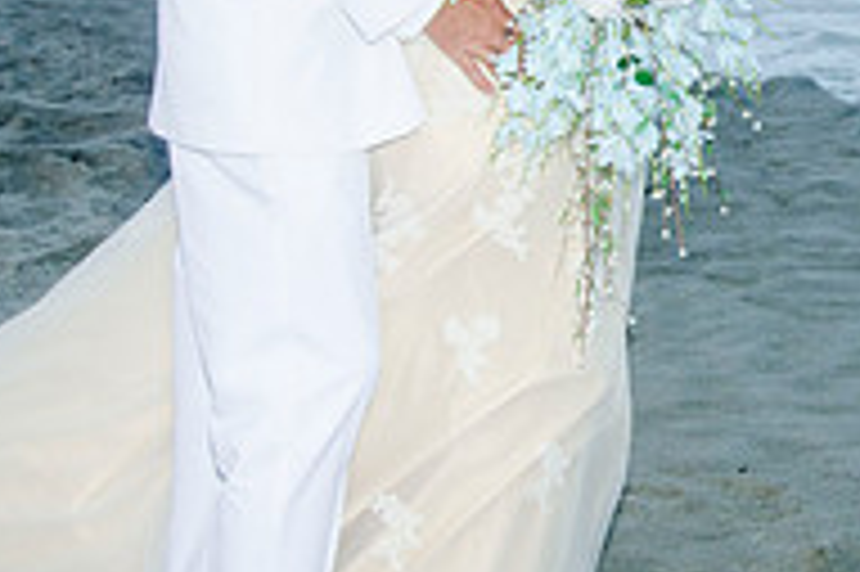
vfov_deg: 10.4
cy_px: 45
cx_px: 765
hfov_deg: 15.5
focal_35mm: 131
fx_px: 3127
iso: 200
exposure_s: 1/80
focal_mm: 28
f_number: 5.6
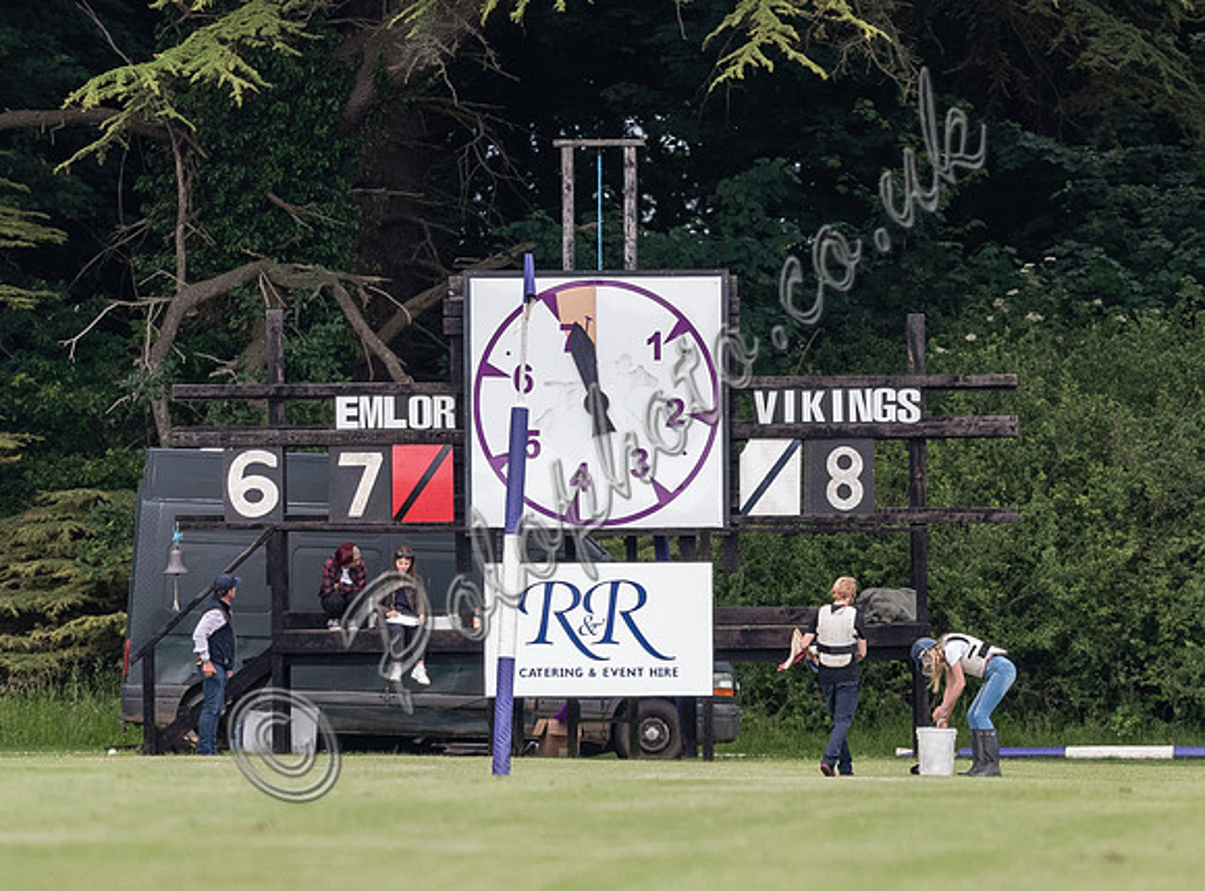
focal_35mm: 1147
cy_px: 690
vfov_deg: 1.3
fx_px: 39746
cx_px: 527
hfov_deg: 1.7
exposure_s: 1/2000
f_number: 4
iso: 800
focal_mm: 500
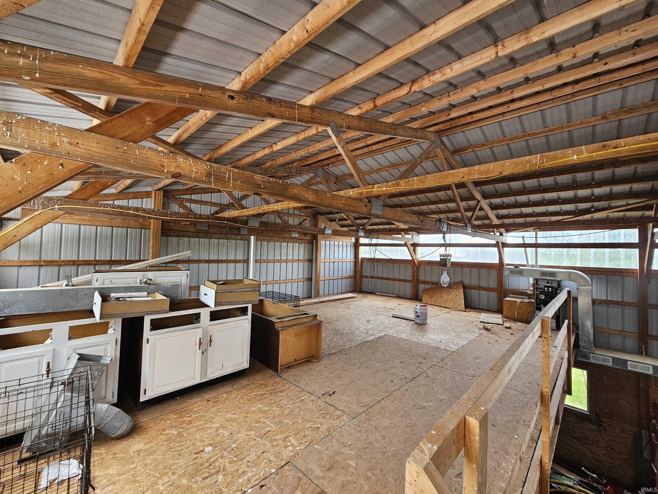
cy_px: 247
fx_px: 247
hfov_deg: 106.2
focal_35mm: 13
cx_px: 329
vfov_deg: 89.9
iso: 64
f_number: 2.2
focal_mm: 2.2
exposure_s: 1/60
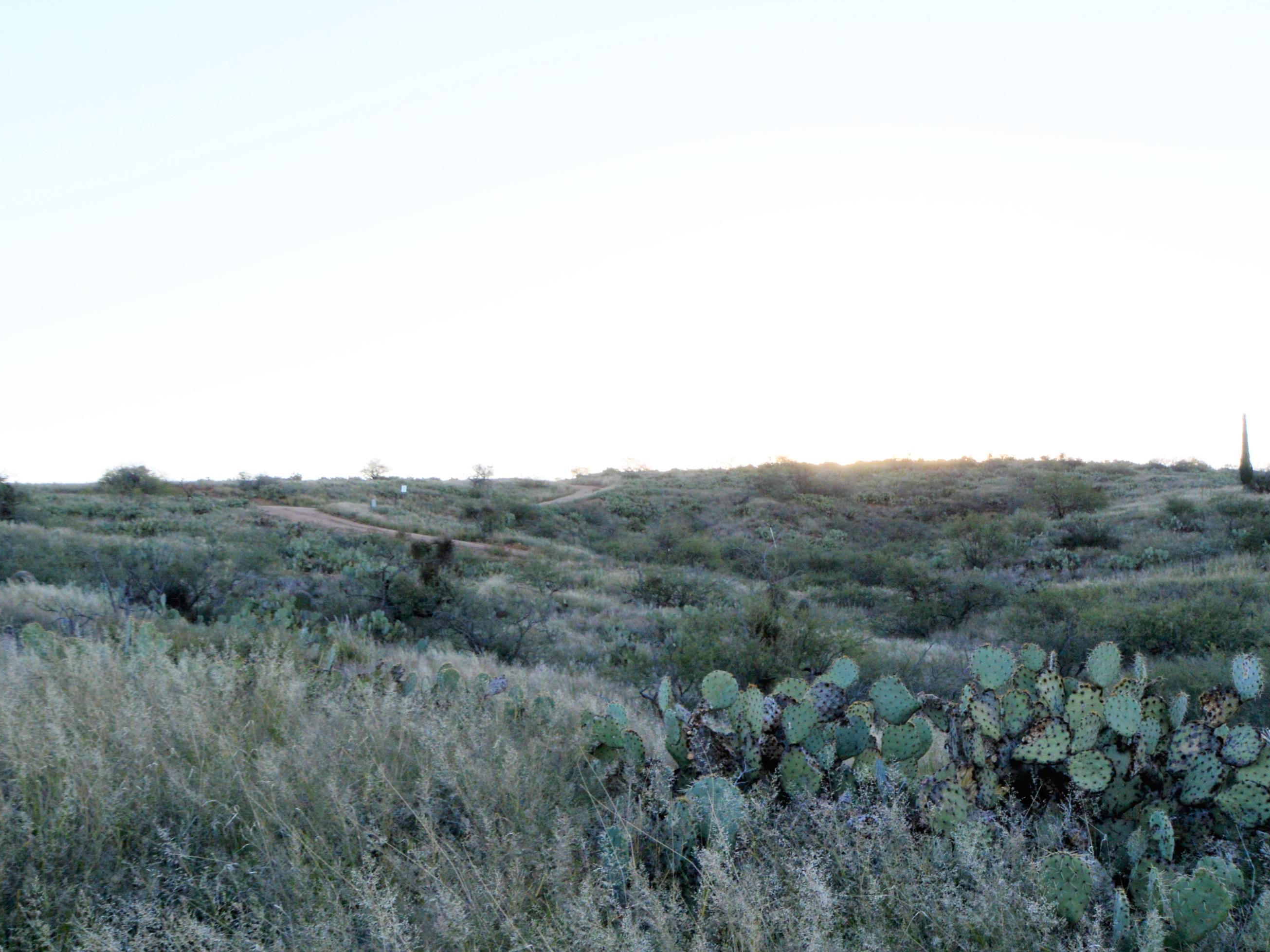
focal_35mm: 42
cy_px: 469
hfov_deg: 44.7
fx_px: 1541
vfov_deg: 34.3
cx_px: 578
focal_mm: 14.4
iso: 200
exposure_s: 1/60
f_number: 11
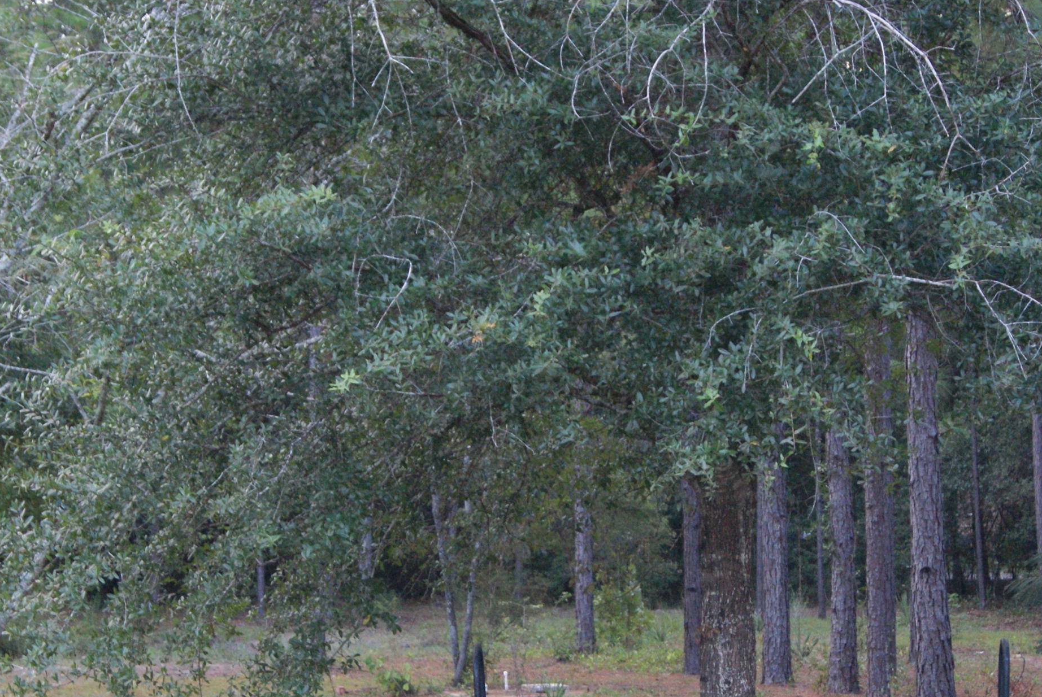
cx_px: 521
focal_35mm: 110
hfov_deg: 18.6
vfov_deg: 12.5
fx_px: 3182
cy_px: 544
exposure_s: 1/80
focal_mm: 45
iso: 400
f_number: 5.6
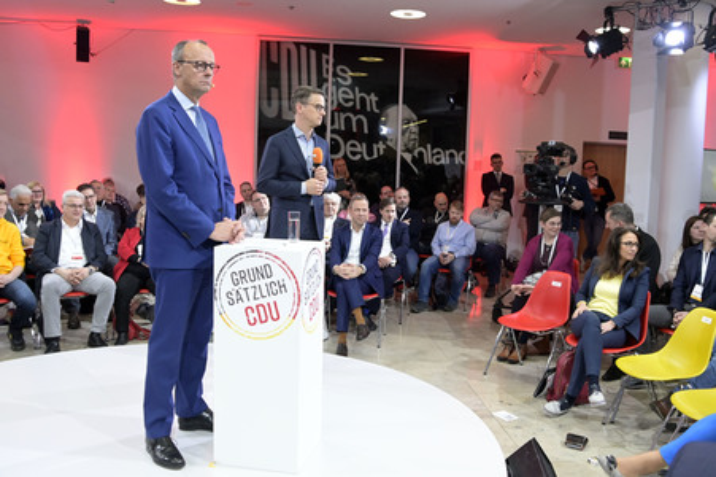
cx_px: 358
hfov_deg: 58.8
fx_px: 636
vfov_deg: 41.1
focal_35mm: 32
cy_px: 238
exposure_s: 1/640
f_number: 4.5
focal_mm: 32
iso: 8000
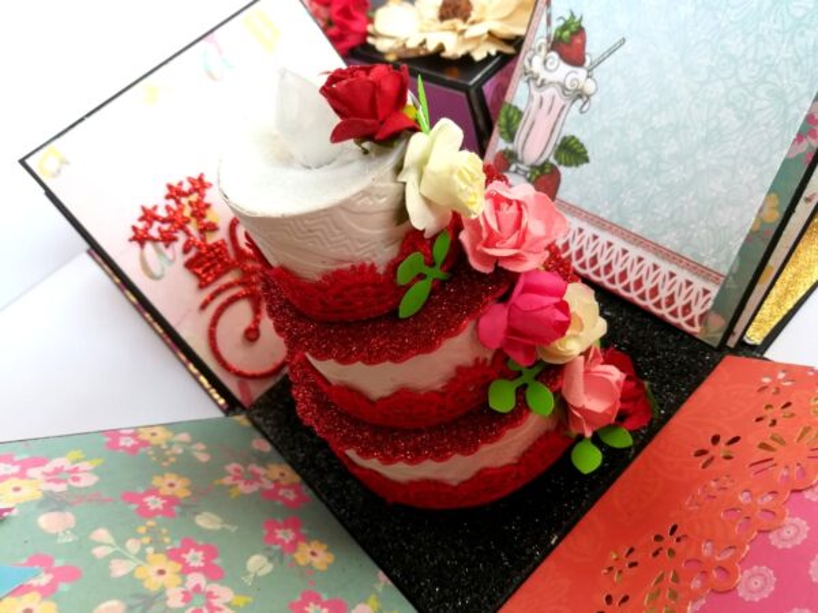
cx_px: 409
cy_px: 306
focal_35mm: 26
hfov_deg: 67.3
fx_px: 614
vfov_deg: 53.1
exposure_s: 1/33.3
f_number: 2.2
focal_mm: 3.83
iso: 100
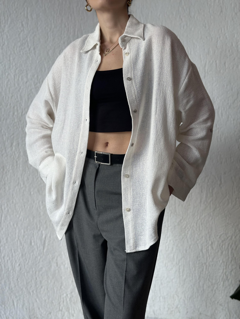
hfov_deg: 30.3
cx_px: 120
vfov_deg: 39.7
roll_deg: +0.8
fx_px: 444
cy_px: 160
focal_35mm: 48
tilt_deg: -1.6
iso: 125
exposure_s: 1/114
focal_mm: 6.86
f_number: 1.78
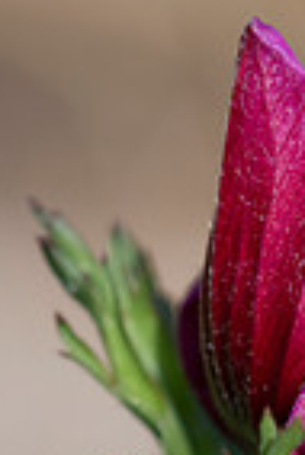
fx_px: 8012
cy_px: 474
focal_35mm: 632
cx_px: 385
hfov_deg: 2.2
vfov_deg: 3.3
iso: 200
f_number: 11
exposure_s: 1/250
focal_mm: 200
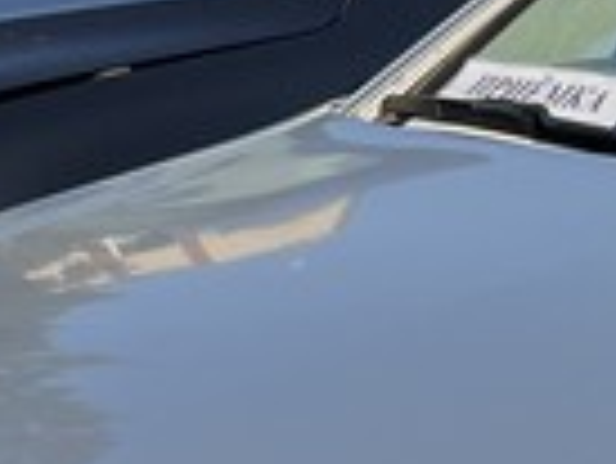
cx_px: 994
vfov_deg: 7.6
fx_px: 3455
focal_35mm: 194
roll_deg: +1.4
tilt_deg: -11.7
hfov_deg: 9.8
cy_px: 441
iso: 50
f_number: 1.5
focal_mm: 5.7
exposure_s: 1/2513
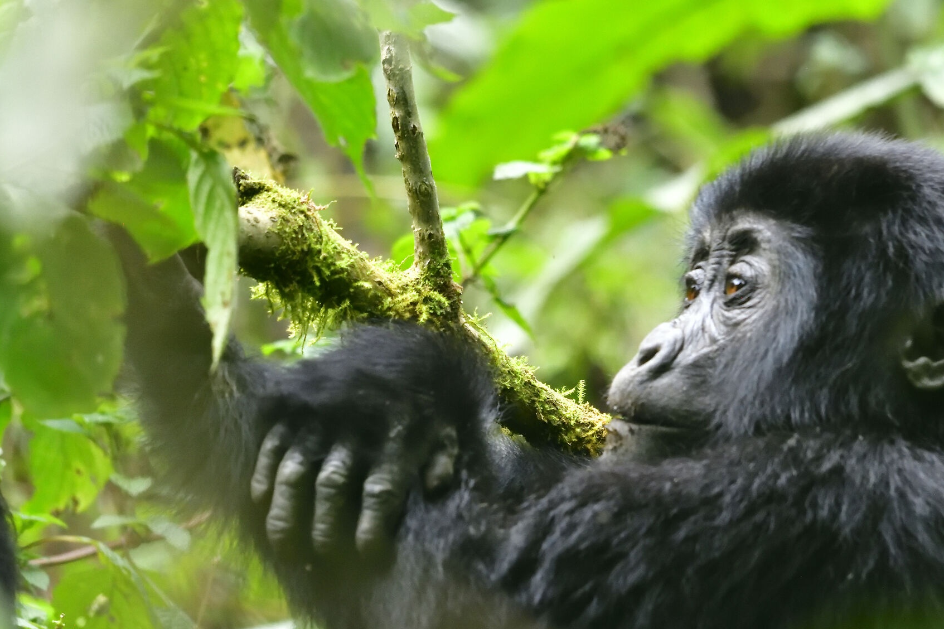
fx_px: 18587
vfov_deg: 1.9
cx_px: 530
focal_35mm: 709
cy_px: 410
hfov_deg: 2.9
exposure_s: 1/500
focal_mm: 500
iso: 4000
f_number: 10
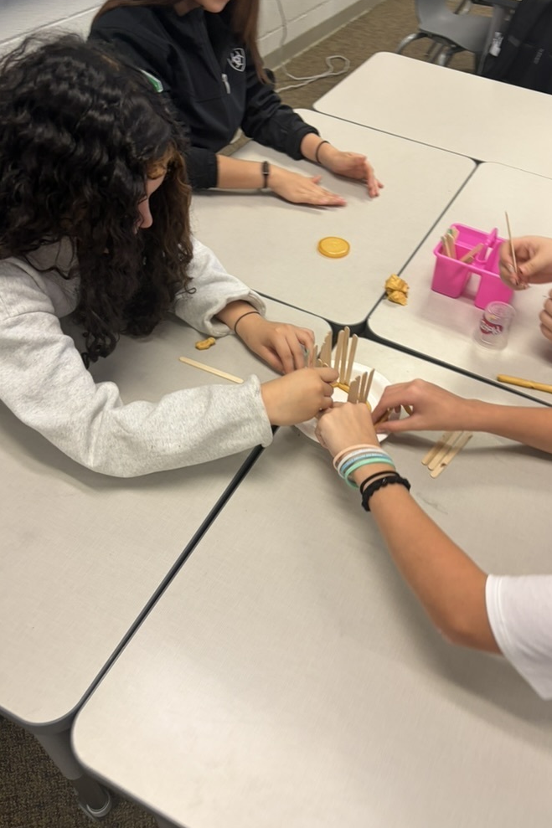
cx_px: 307
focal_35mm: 28
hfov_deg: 46.3
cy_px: 406
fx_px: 644
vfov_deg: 65.5
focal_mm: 5.96
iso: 80
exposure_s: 1/60
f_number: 1.6
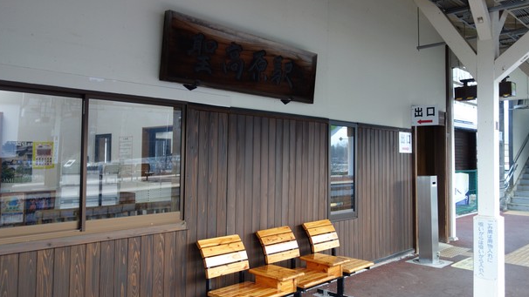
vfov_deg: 37.8
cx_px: 253
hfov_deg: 62.6
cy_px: 137
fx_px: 435
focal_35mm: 31
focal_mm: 10.4
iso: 125
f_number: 1.8
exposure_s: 1/60
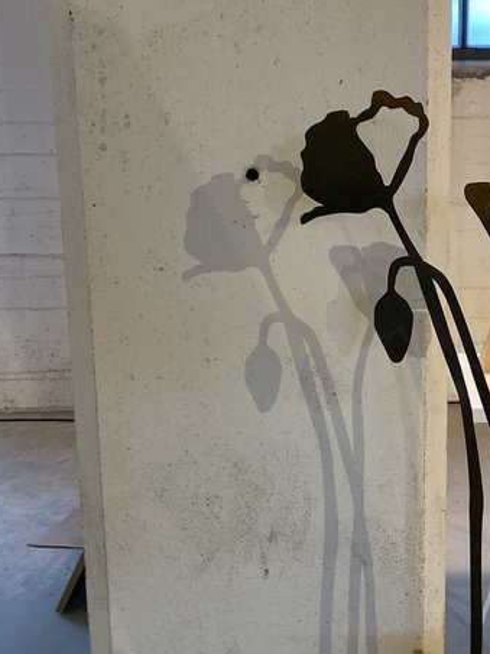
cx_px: 379
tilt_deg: -9.0
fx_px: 868
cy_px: 346
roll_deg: +0.7
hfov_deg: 30.9
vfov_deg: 41.2
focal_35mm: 46
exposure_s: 1/50
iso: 400
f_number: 1.8
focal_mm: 4.25
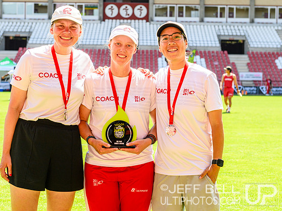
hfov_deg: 22.5
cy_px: 111
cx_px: 141
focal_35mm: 87
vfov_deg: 17.0
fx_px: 708
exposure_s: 1/200
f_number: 5.6
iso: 160
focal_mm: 70
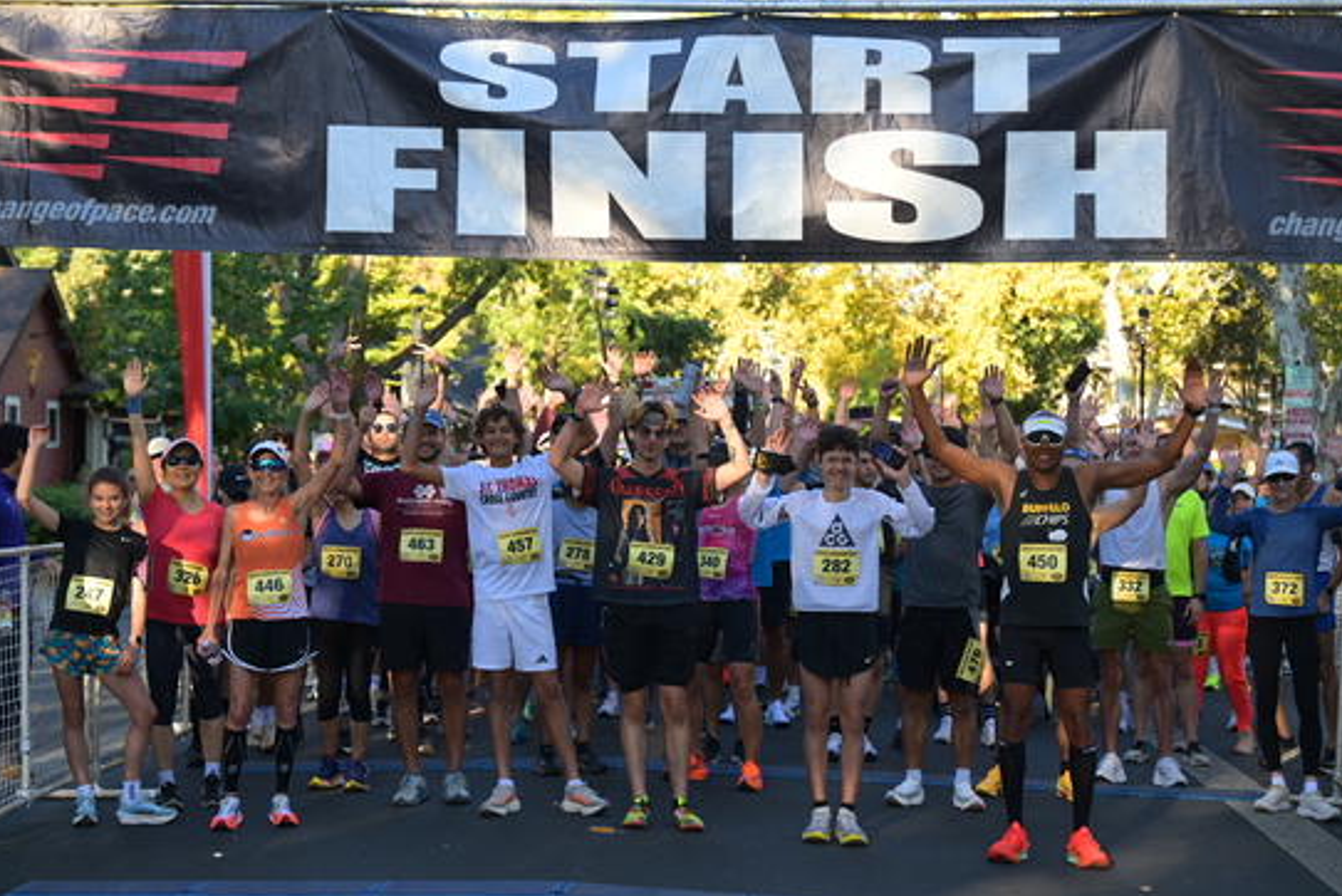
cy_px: 447
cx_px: 671
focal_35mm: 71
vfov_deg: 19.2
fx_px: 2648
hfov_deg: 28.4
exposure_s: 1/1000
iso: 1000
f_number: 4
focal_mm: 70
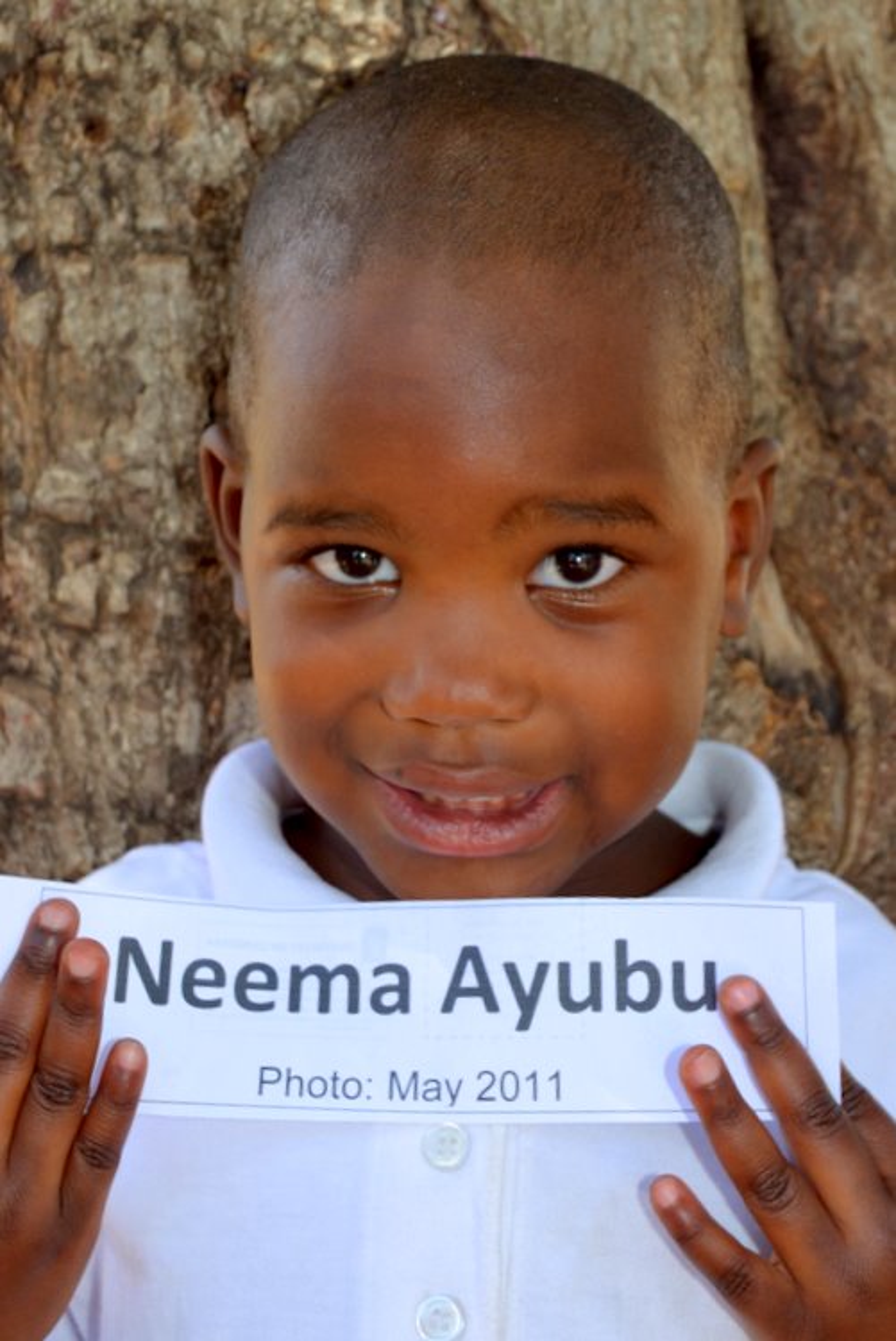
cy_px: 670
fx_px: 1789
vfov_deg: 41.1
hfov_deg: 28.1
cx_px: 448
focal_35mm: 48
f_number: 5.6
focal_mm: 32
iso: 160
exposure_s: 1/125
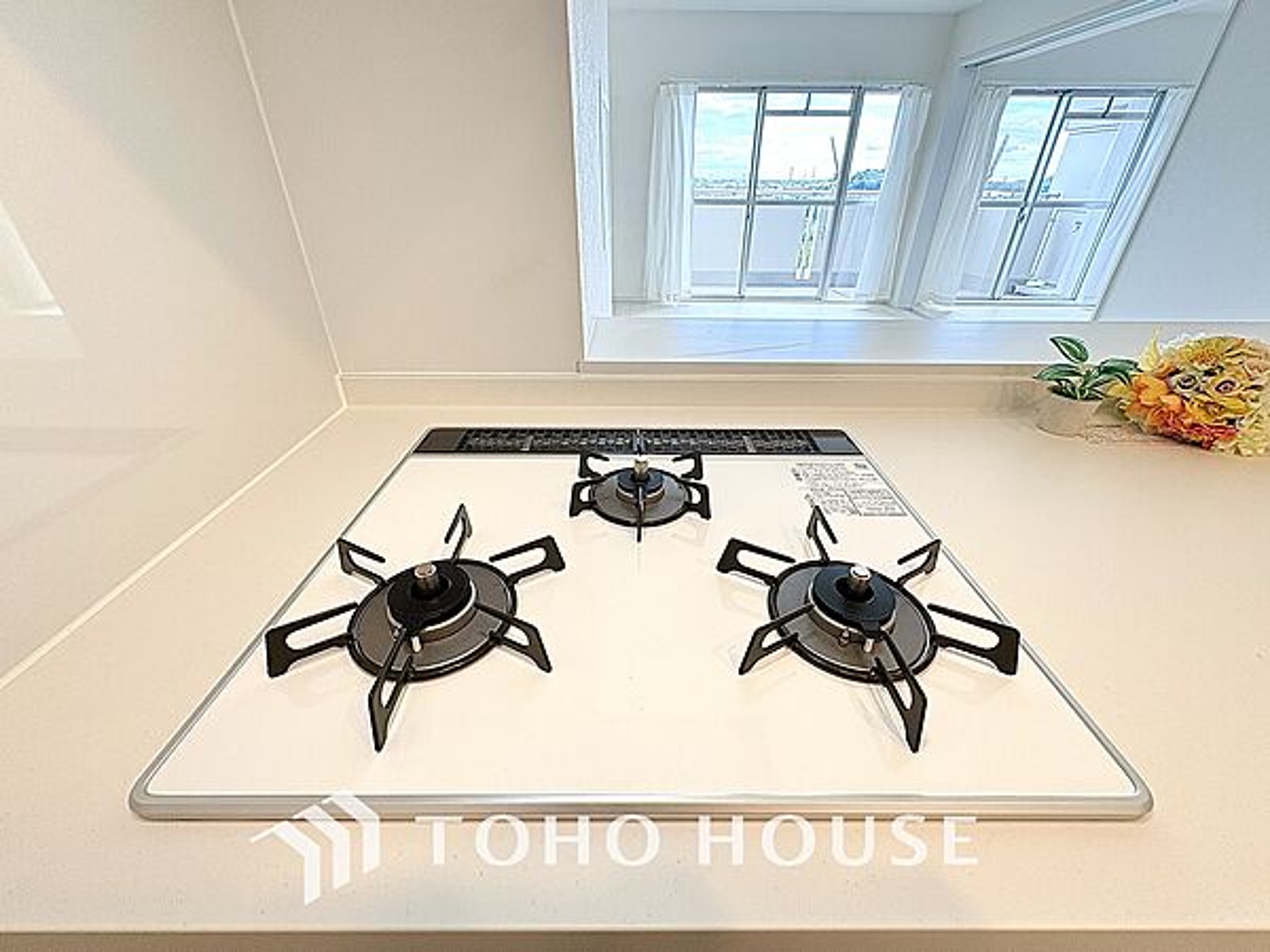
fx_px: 514
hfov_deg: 102.1
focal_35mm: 14
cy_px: 476
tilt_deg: -31.1
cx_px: 635
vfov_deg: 85.7
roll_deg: +0.0
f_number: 2.2
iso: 160
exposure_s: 1/99
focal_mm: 2.22
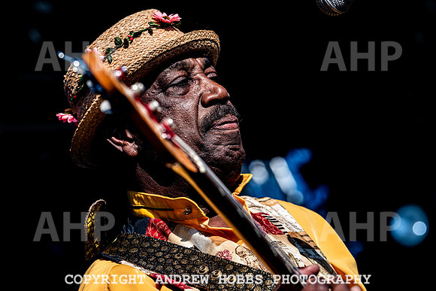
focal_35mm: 174
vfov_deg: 7.9
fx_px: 2109
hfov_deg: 11.8
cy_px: 146
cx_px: 218
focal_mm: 140
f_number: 5
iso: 360
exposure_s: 1/2000
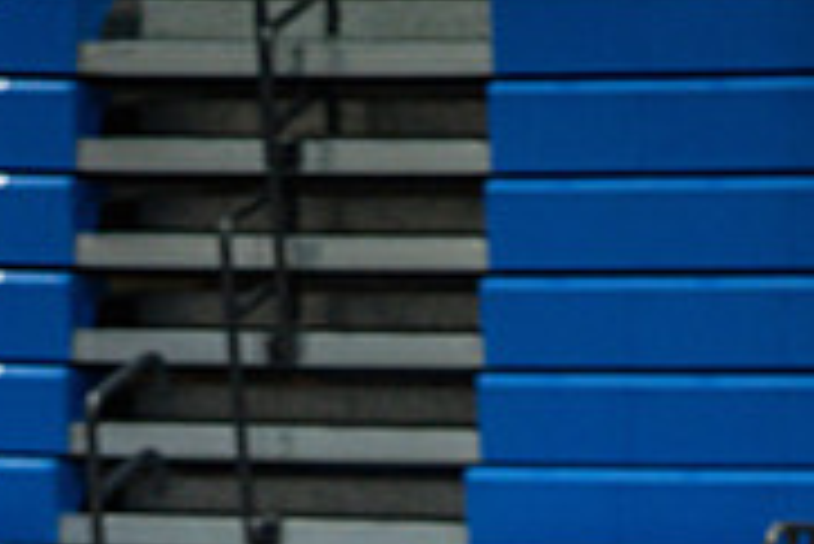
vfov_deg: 2.8
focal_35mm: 497
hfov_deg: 4.1
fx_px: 11246
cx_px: 283
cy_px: 998
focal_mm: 200
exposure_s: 1/500
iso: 4500
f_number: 4
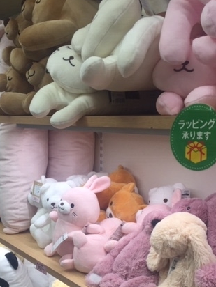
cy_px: 216
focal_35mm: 45
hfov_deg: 31.9
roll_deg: +1.0
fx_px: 374
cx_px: 72
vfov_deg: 40.8
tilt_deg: -15.8
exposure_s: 1/120
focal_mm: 4.15
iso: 50
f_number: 2.2
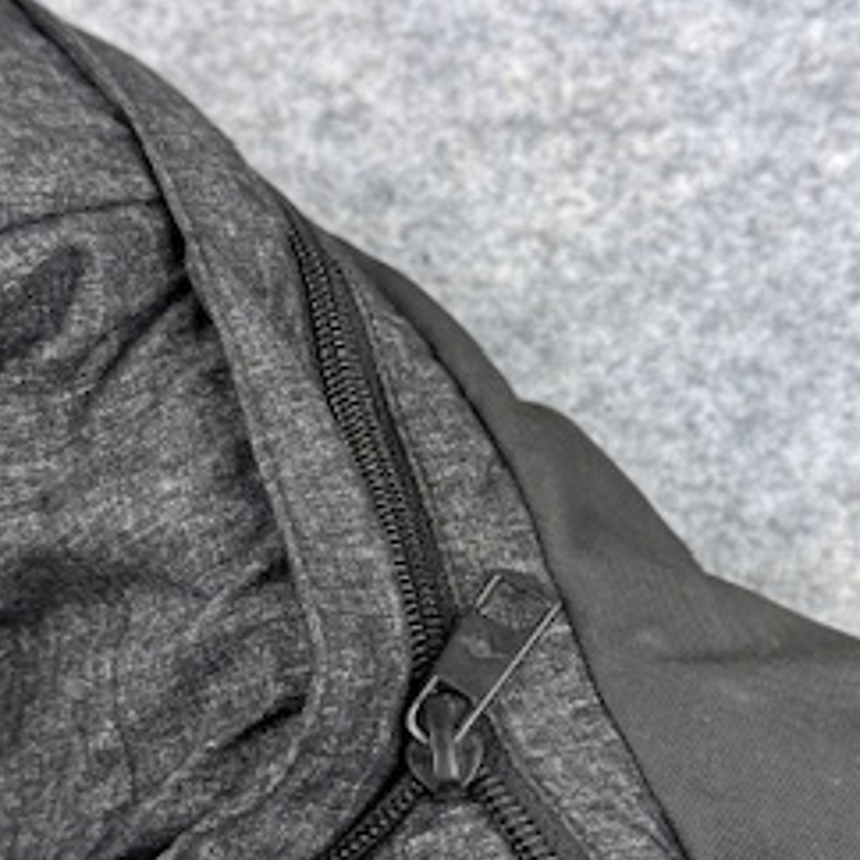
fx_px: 1574
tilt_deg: -58.6
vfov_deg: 30.5
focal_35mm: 56
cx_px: 391
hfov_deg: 30.5
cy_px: 483
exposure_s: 1/100
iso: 100
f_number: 1.78
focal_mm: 6.76
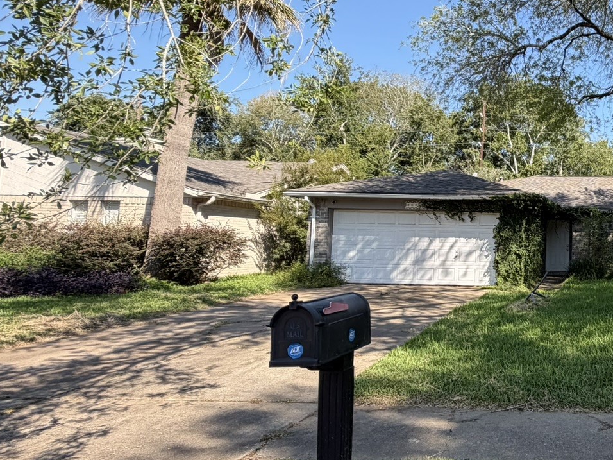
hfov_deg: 50.1
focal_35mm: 30
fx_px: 531
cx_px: 596
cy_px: 207
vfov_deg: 46.7
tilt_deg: +3.4
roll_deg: -0.2
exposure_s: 1/527
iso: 40
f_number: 2.2
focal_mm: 2.22
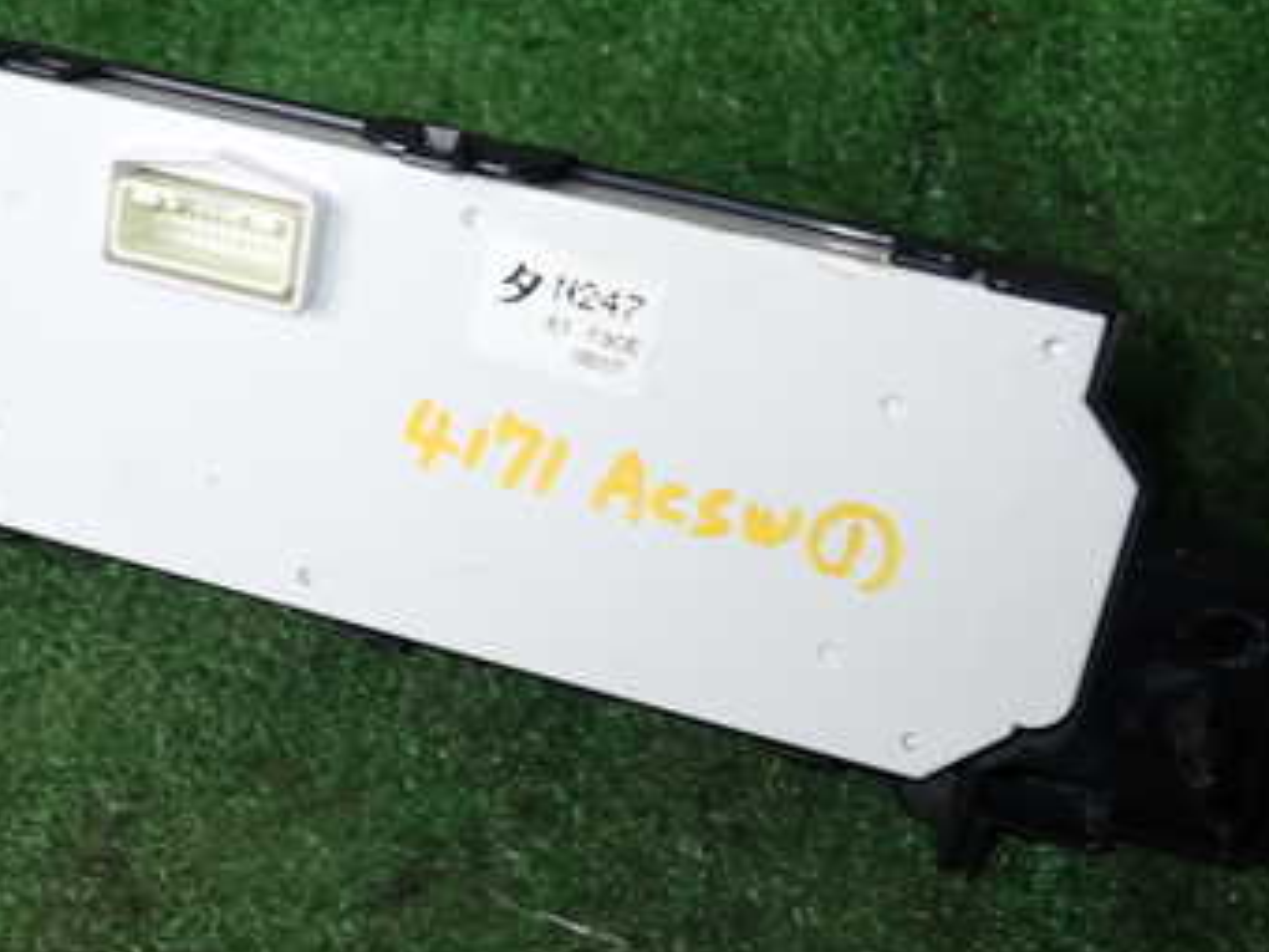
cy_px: 493
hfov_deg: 35.9
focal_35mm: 53
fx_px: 1943
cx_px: 444
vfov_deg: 27.5
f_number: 6.3
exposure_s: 1/30
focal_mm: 5.4
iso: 200
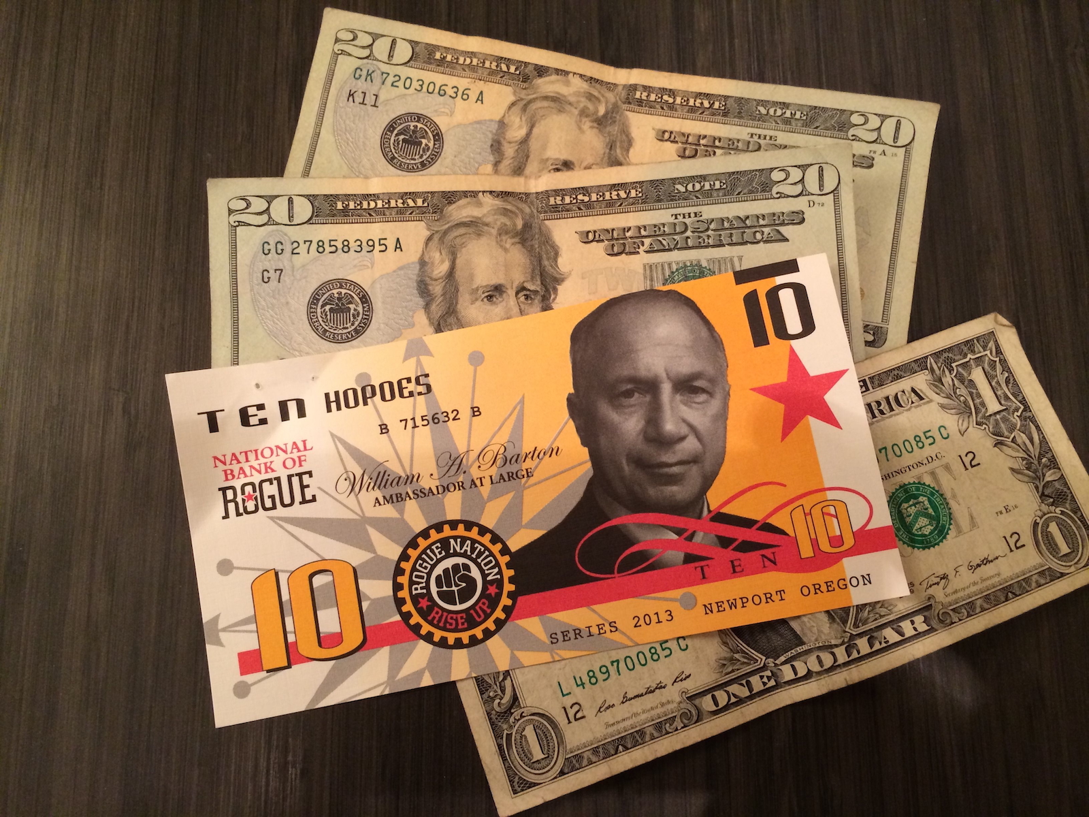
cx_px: 544
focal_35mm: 30
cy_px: 408
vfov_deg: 46.8
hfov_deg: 60.0
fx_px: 944
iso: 200
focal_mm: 4.12
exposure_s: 1/30
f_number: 2.2
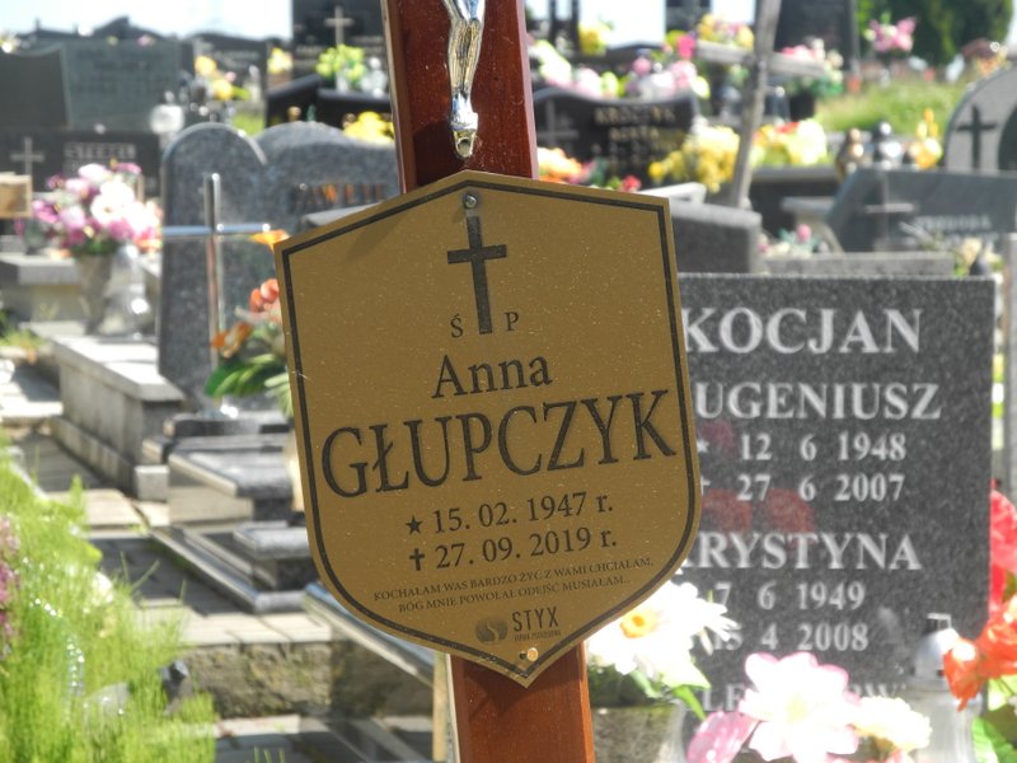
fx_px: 3966
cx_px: 508
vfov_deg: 11.0
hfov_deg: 14.6
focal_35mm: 135
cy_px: 382
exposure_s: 1/200
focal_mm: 28.9
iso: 100
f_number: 5
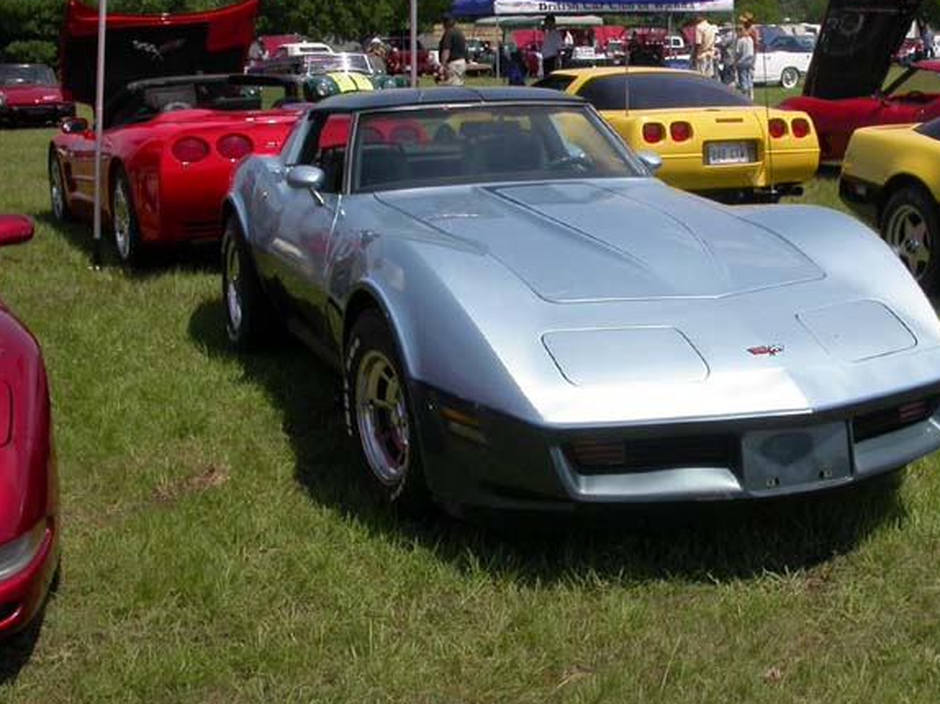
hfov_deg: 36.0
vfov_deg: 27.5
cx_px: 596
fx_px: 1439
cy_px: 287
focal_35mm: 53
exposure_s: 1/448
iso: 100
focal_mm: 7.85
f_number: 7.5
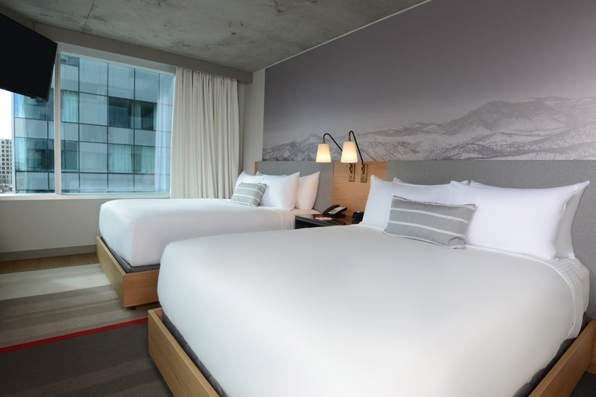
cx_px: 298
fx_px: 314
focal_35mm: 19
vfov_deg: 64.5
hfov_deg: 86.9
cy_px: 198
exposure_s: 1/60
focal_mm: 19
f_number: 7.1
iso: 250
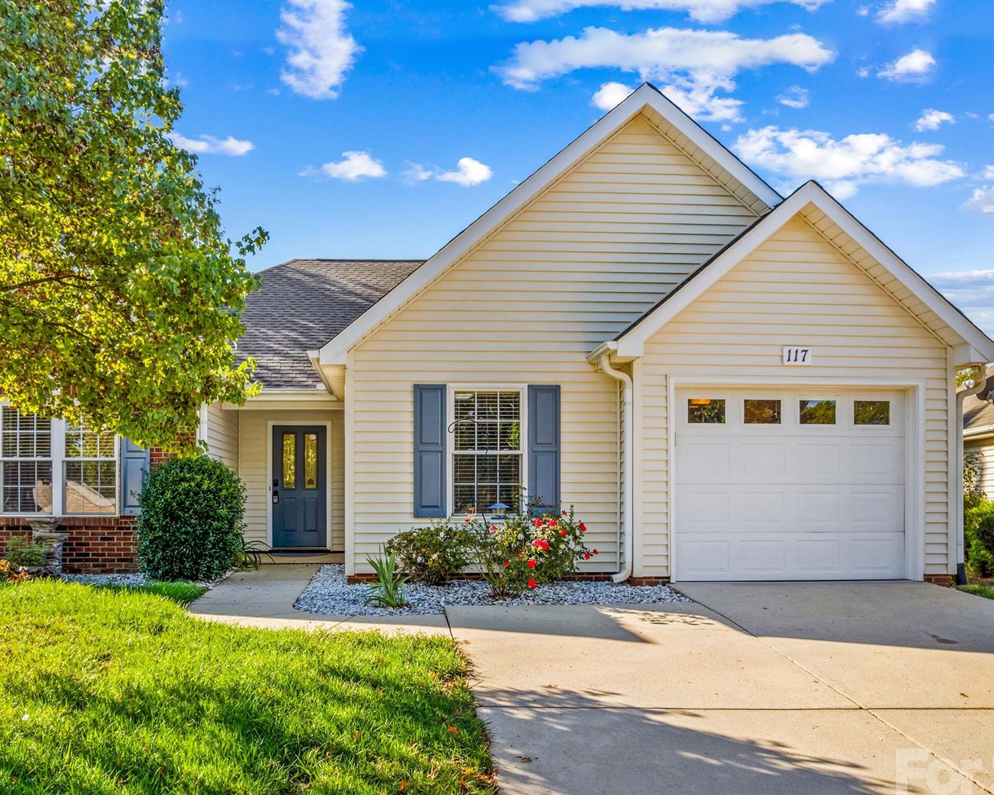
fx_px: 824
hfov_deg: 62.0
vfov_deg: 51.5
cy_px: 429
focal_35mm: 28
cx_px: 431
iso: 110
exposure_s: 1/350
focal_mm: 8.38
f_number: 2.8
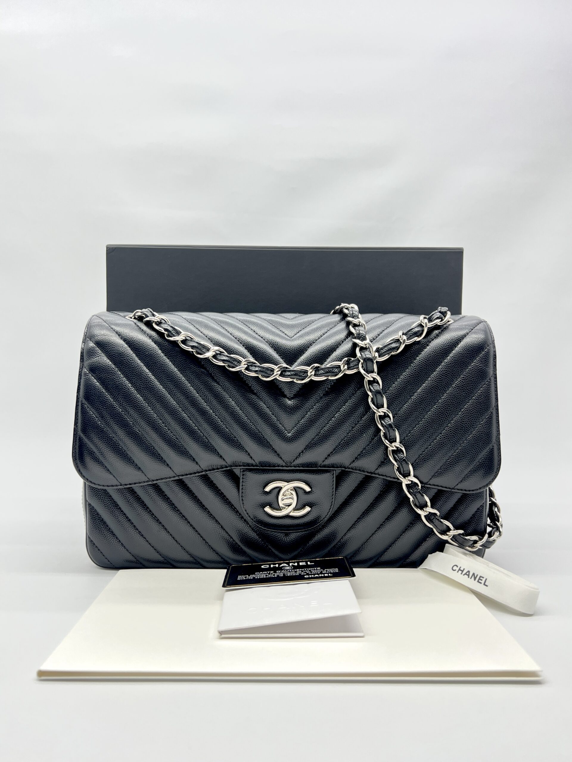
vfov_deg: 67.3
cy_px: 381
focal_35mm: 26
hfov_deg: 53.1
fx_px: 573
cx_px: 286
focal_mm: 5.7
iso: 40
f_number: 1.5
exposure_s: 1/100
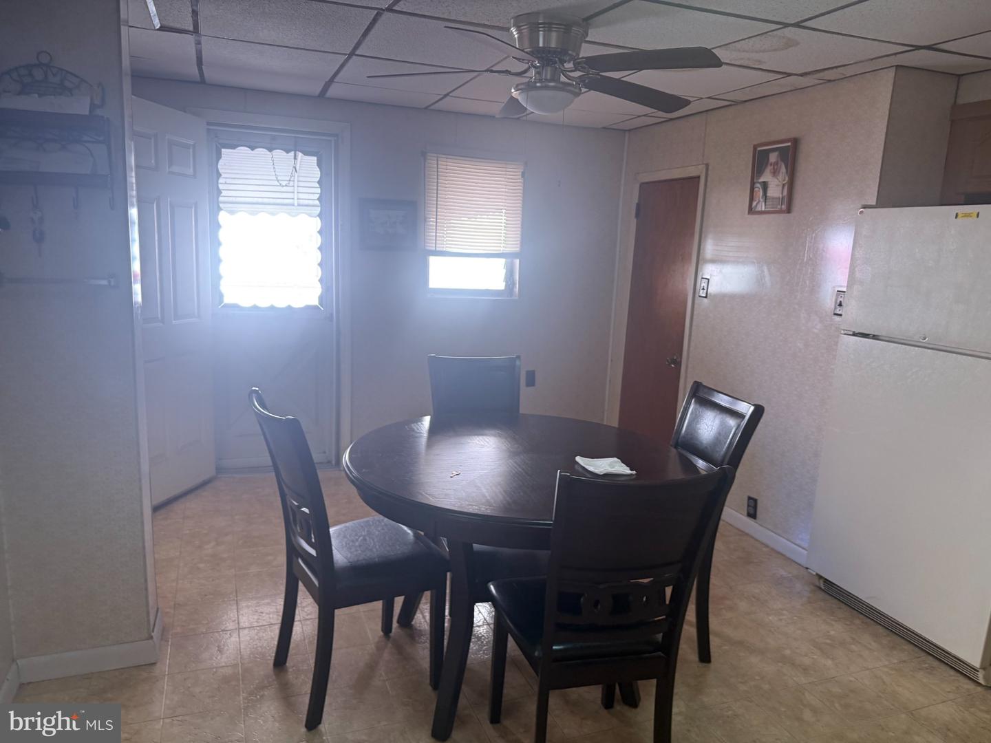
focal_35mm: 24
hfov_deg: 71.6
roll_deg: -1.6
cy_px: 372
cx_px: 496
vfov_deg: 56.8
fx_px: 687
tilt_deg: -7.7
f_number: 1.78
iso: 200
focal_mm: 6.76
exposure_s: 1/60
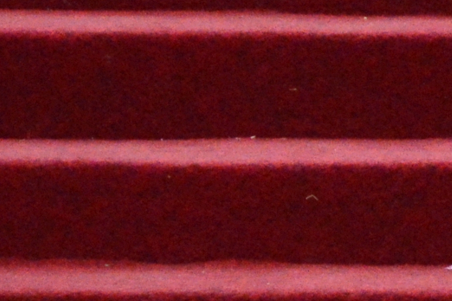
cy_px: 466
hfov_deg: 1.2
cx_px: 1012
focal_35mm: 1770
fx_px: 22217
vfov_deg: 0.8
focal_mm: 150
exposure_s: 1/1250
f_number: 4.5
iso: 1600
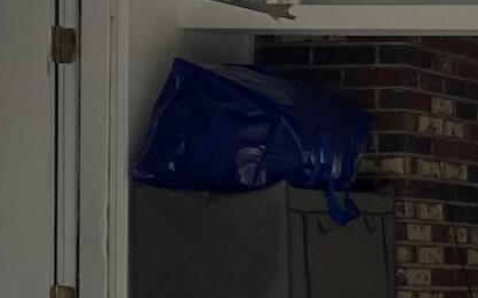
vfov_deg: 6.6
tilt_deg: +2.2
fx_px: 2579
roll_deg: +0.8
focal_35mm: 198
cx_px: 1451
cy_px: 305
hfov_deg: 8.7
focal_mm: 4.25
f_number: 1.8
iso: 32
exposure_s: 1/981
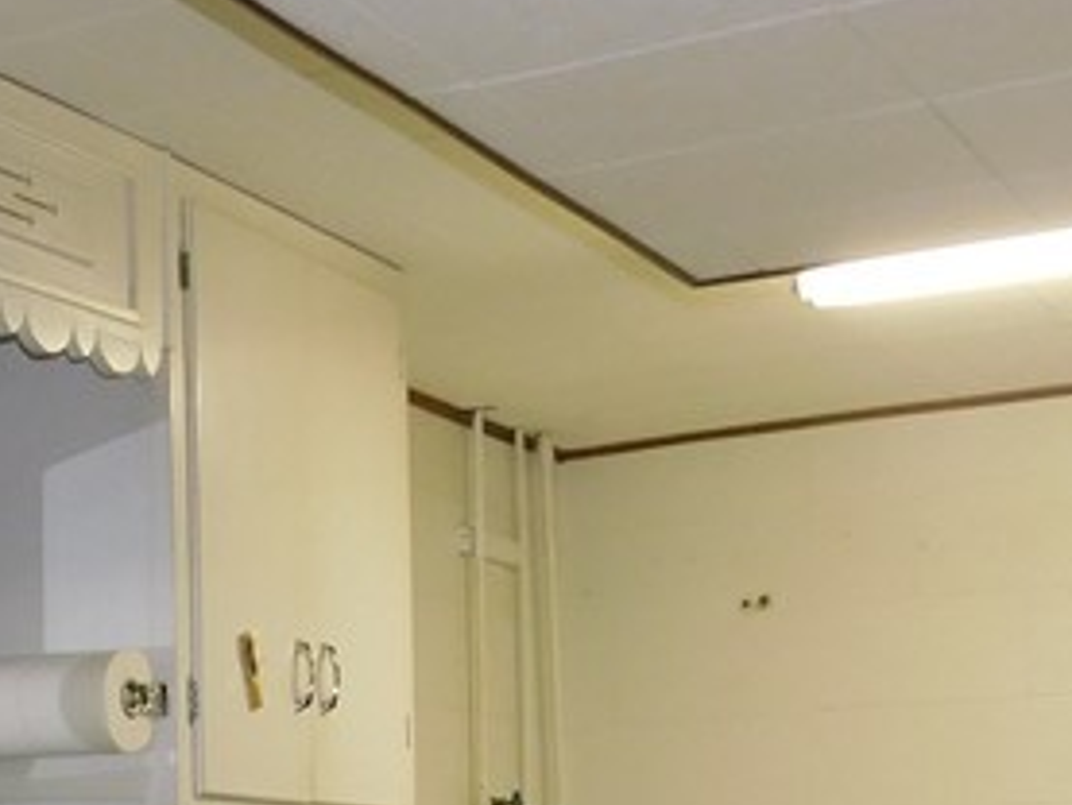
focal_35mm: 85
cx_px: -15
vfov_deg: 16.2
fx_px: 2633
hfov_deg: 22.1
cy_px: 1115
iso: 200
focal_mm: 4
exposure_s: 1/30
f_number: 3
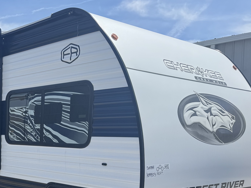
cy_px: 172
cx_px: 2
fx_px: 363
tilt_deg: -6.0
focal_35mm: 50
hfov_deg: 34.8
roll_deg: +0.5
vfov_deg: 27.9
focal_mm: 6.76
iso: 80
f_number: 1.78
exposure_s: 1/3597
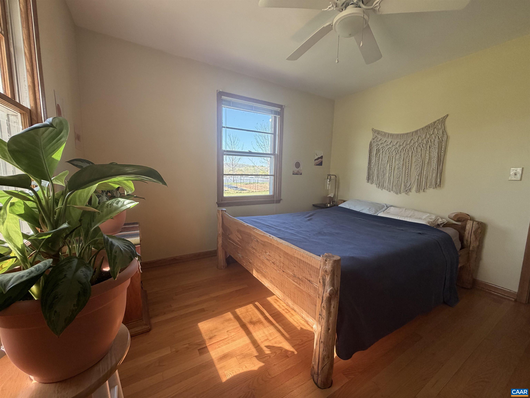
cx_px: 265
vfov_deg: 85.7
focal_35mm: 14
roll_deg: -1.0
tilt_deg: -6.9
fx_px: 214
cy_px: 199
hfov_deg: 102.1
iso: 200
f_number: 2.2
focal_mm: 2.22
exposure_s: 1/121
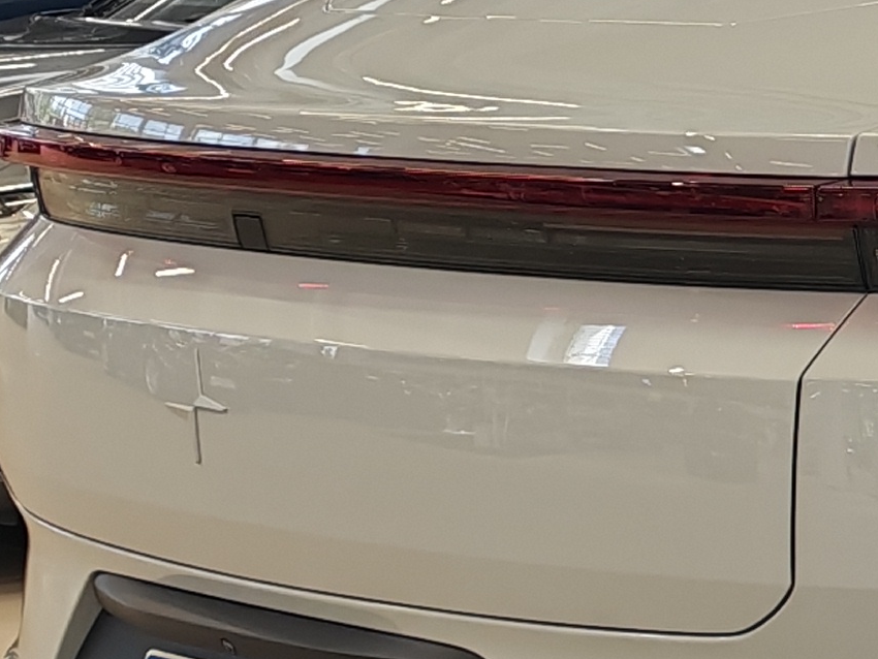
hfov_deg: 11.6
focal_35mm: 159
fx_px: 4034
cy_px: 514
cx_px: 1551
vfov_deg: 9.3
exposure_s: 1/100
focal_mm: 6.12
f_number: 1.9
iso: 80
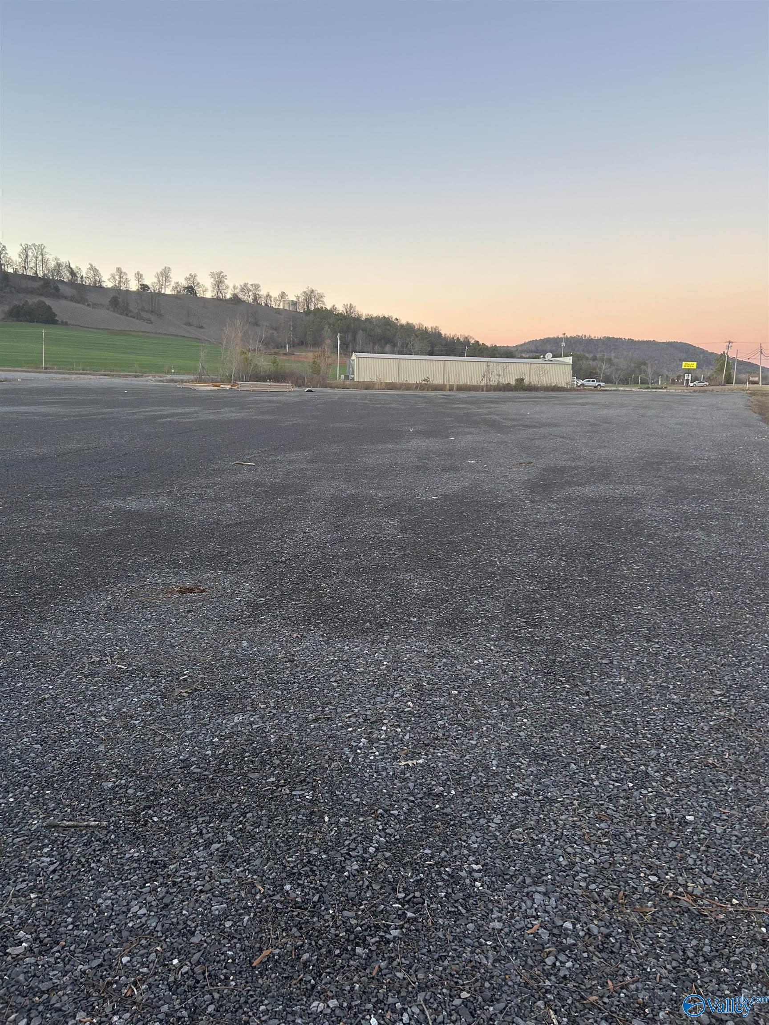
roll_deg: -2.0
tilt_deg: -10.6
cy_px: 512
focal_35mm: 26
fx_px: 770
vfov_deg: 67.3
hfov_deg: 53.1
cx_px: 384
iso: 64
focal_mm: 5.7
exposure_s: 1/121
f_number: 1.5
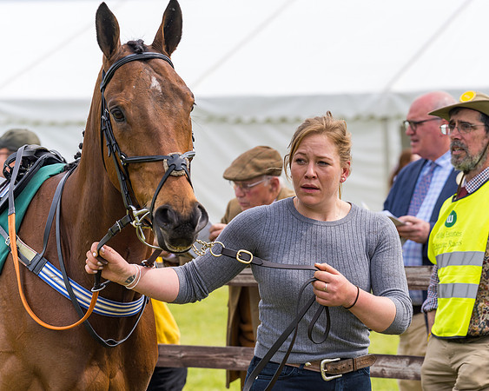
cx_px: 335
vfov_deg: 8.9
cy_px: 196
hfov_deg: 11.1
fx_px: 2515
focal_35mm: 174
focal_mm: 135
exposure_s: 1/400
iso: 50
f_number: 5
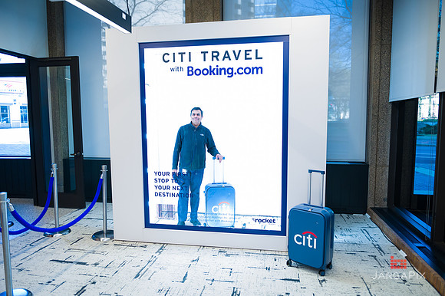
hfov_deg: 69.4
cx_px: 222
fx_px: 321
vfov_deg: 49.5
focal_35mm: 26
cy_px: 148
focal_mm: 26
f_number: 4
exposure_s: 1/200
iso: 1600
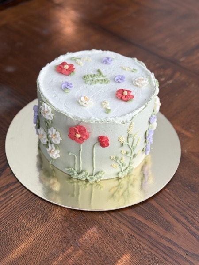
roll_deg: -3.9
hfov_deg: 30.3
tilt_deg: -42.7
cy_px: 132
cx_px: 100
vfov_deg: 39.7
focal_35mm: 48
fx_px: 368
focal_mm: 6.76
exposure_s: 1/120
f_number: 1.78
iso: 50
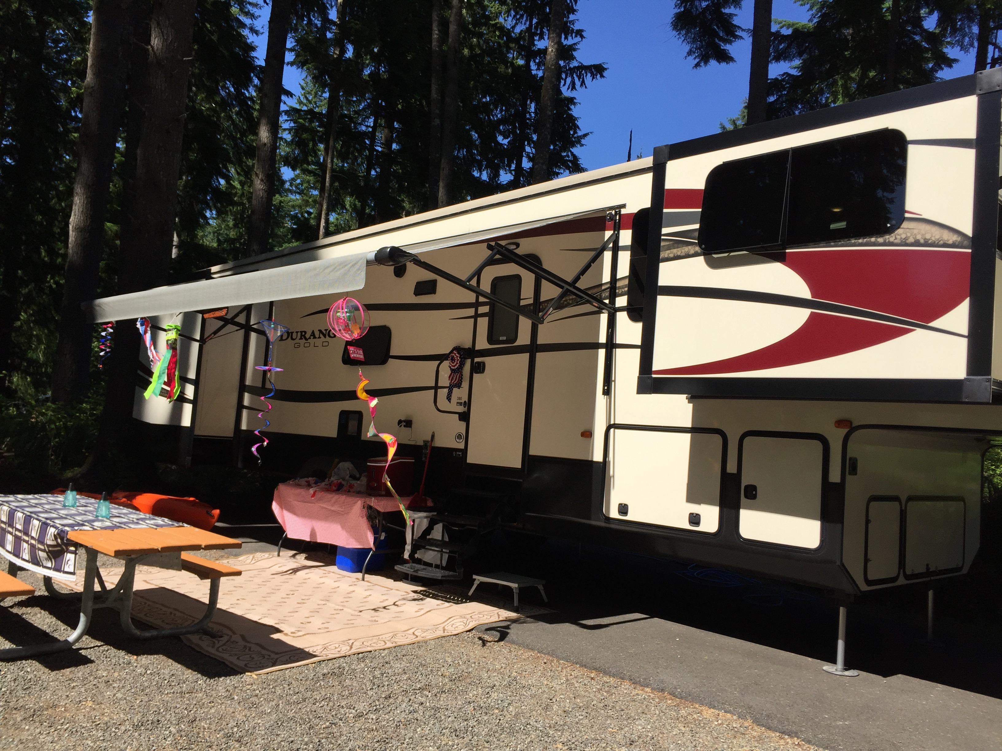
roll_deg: -4.3
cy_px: 376
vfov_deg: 48.2
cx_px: 501
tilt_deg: +3.9
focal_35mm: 29
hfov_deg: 61.7
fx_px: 839
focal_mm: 4.15
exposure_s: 1/1799
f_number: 2.2
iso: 32
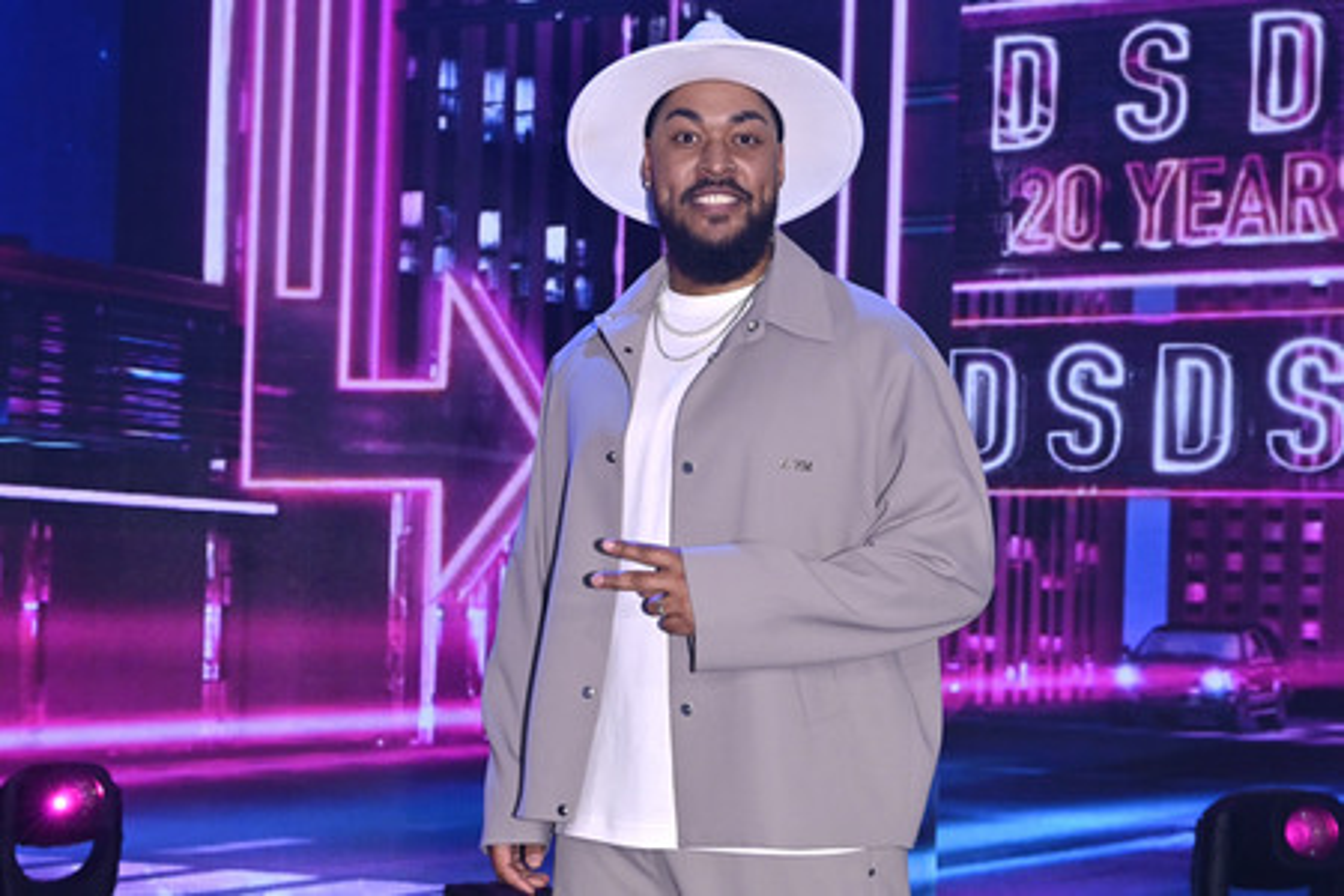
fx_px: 1381
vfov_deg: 35.9
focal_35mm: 37
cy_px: 448
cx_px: 672
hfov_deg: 51.9
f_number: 4.5
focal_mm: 37
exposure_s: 1/200
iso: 640
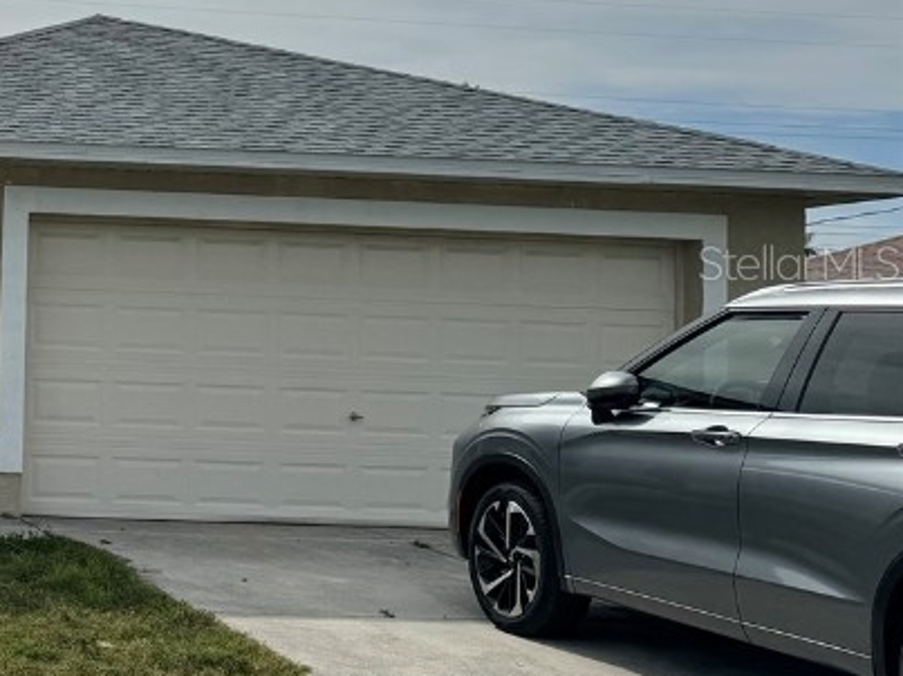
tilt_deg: +2.9
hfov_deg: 27.1
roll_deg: -2.1
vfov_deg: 24.0
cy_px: 262
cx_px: -238
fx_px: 1591
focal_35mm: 61
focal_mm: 6.76
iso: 80
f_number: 1.78
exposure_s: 1/12346
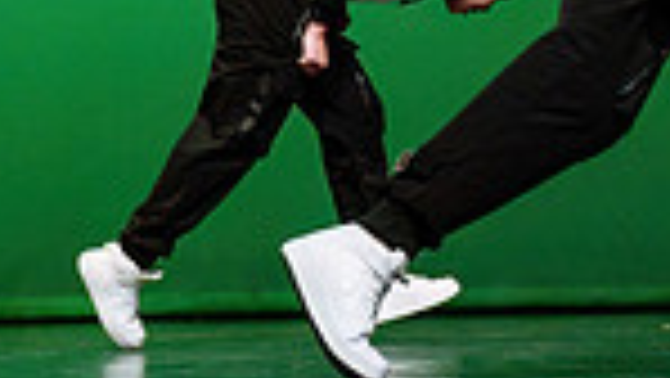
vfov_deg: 6.4
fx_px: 3288
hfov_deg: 11.6
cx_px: 86
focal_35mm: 185
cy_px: -289
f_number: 2.8
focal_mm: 39
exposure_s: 1/270
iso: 1600
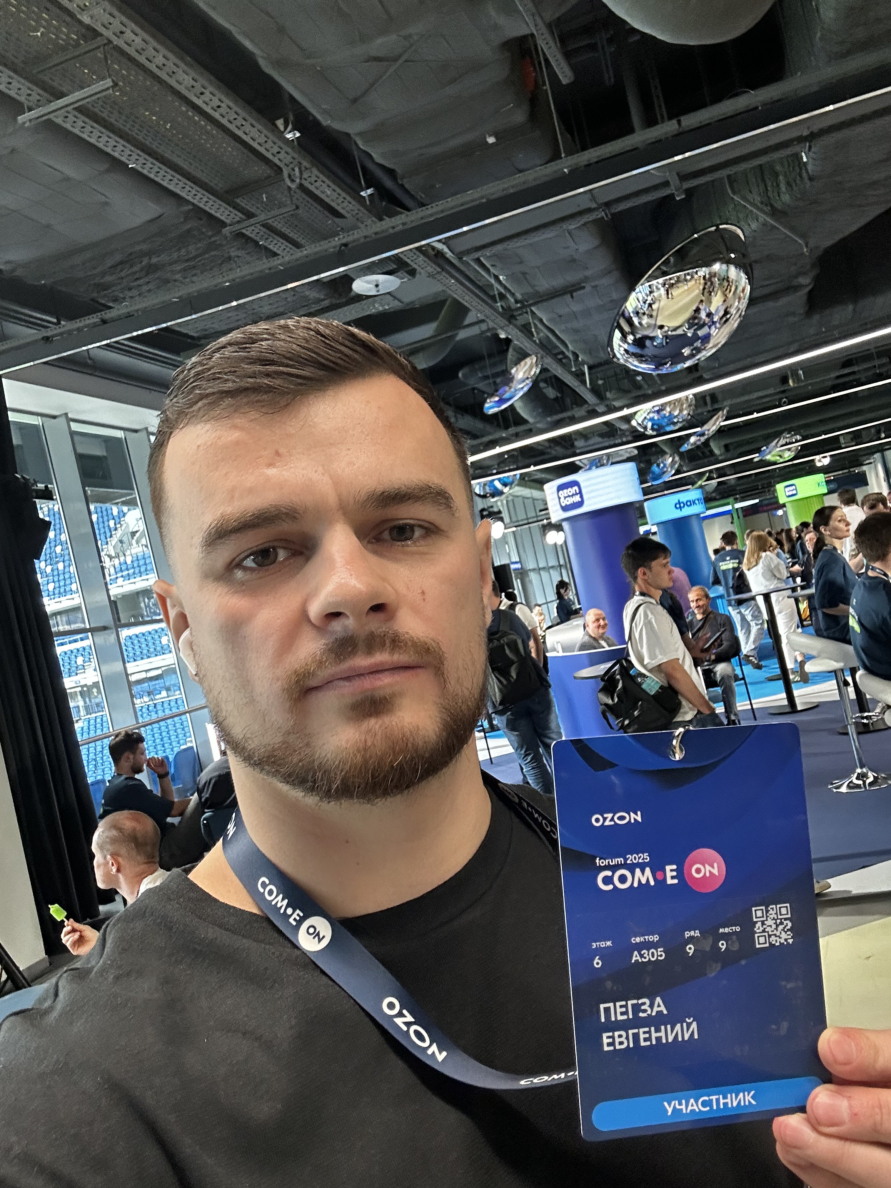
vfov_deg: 60.0
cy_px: 594
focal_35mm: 30
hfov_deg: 46.8
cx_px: 446
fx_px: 1030
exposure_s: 1/50
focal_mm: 2.69
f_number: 1.9
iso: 125
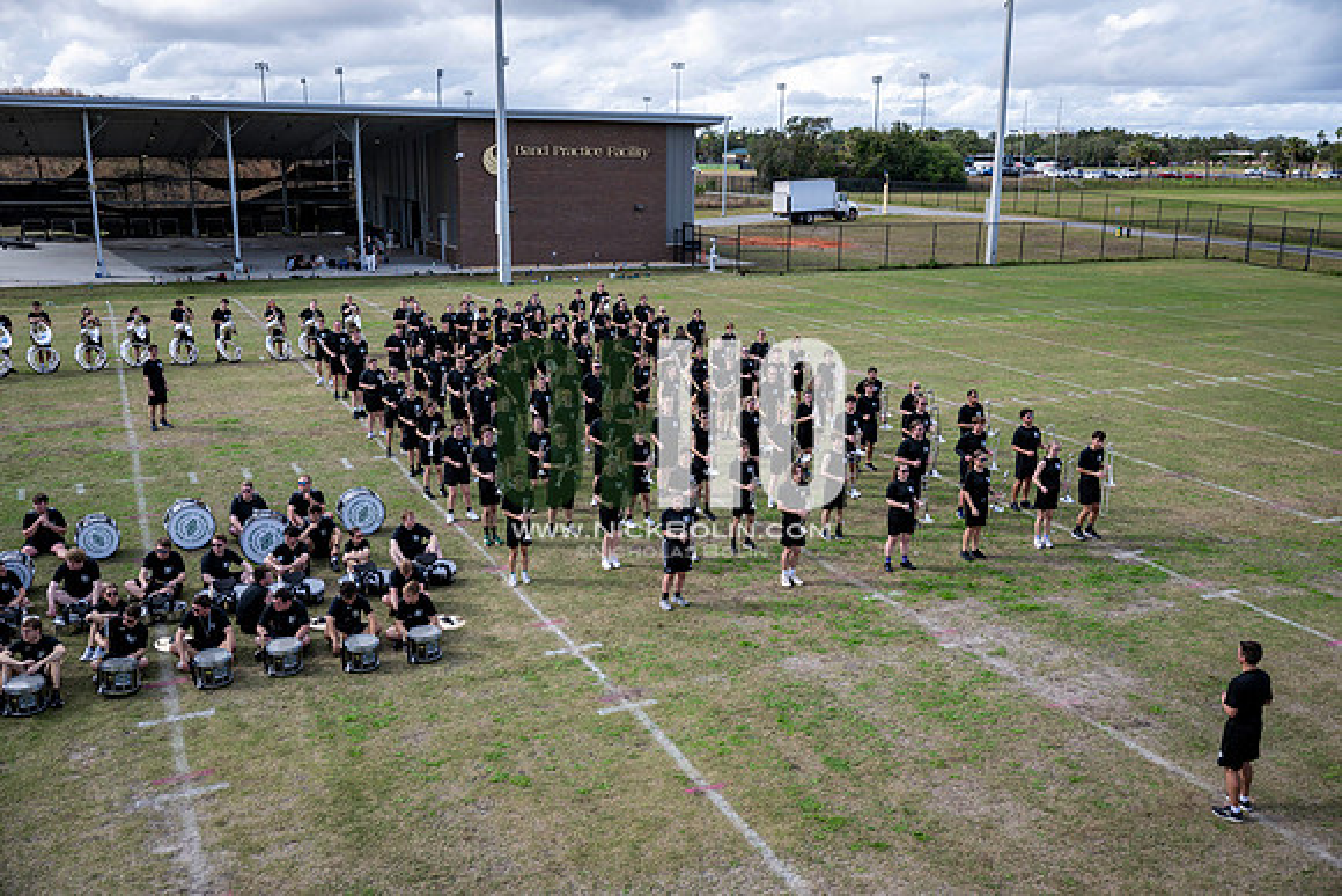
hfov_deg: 58.0
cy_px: 448
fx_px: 1212
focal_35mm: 32
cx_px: 671
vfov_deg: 40.6
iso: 125
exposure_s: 1/1250
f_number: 2.8
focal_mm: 32.5
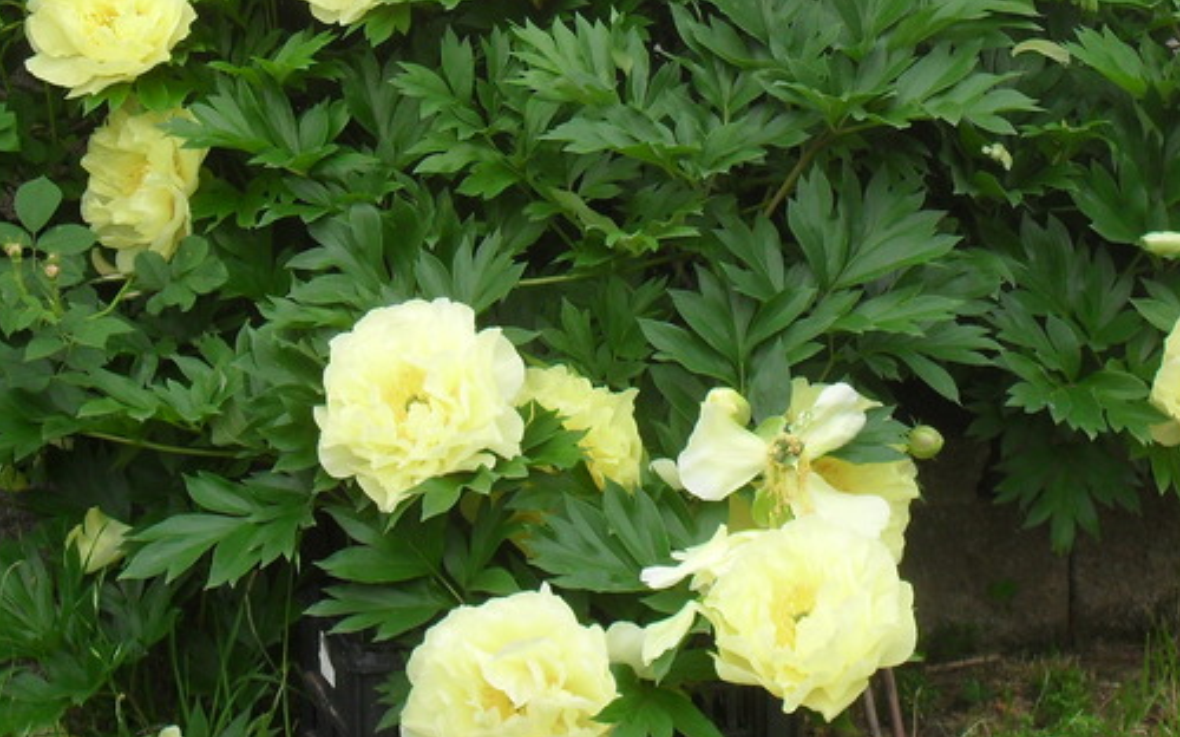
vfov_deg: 11.6
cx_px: 729
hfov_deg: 18.6
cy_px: 57
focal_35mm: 112
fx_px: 3600
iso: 100
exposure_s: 1/90
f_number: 4.6
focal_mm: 11.7
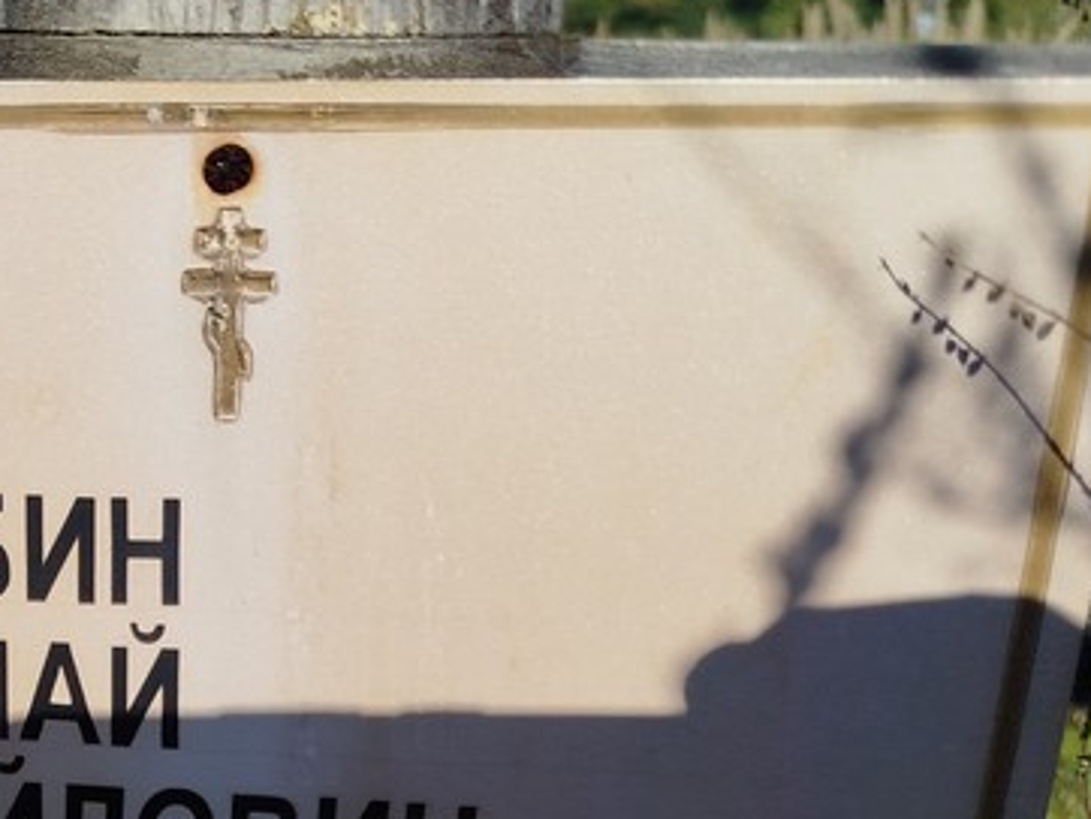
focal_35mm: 53
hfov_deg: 33.7
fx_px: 1672
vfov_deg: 25.9
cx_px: 57
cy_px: 858
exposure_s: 1/1757
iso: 50
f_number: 1.7
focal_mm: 5.31
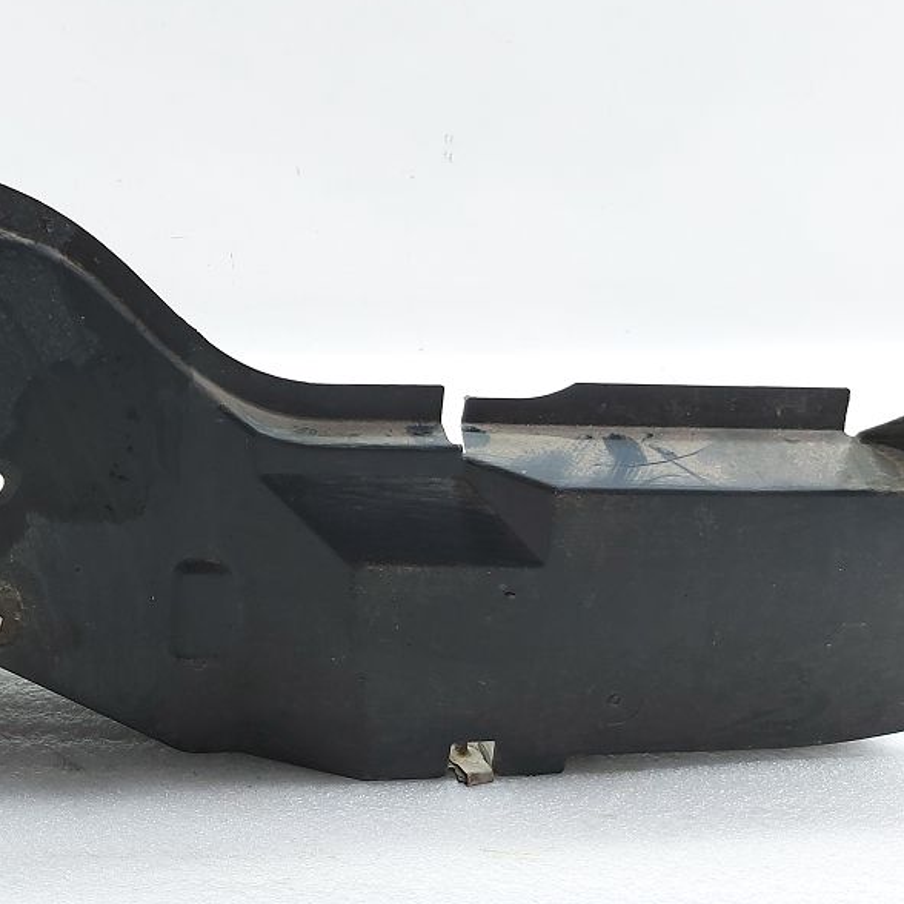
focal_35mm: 50
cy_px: 314
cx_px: 105
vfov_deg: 33.8
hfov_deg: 32.5
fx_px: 1477
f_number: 1.8
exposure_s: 1/50
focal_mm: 5.23
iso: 100
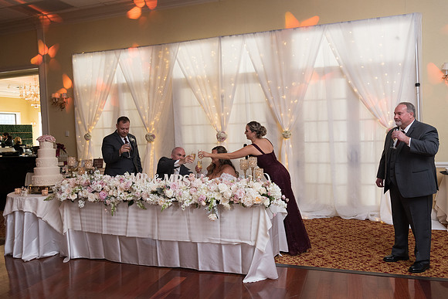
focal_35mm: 31
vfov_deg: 42.3
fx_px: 386
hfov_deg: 60.3
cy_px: 150
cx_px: 224
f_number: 5
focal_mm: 31
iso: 1250
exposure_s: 1/125
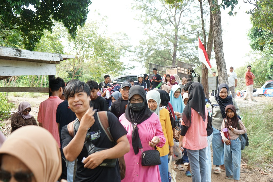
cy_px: 91
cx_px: 136
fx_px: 288
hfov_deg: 50.7
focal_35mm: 38
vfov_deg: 35.0
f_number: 4.5
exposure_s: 1/60
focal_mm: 38
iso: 100
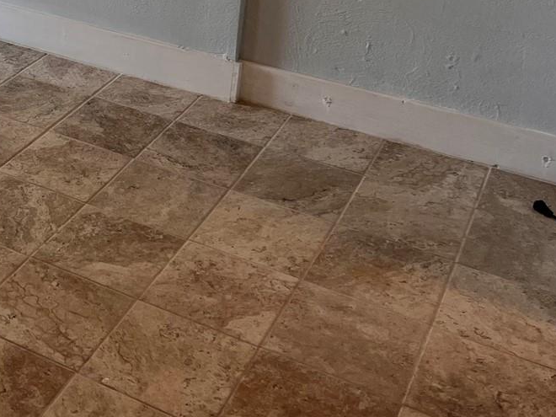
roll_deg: -1.0
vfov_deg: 22.0
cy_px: -41
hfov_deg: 28.8
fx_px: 1012
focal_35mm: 63
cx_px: 2
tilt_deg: -19.3
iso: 80
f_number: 1.6
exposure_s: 1/120
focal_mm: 5.1
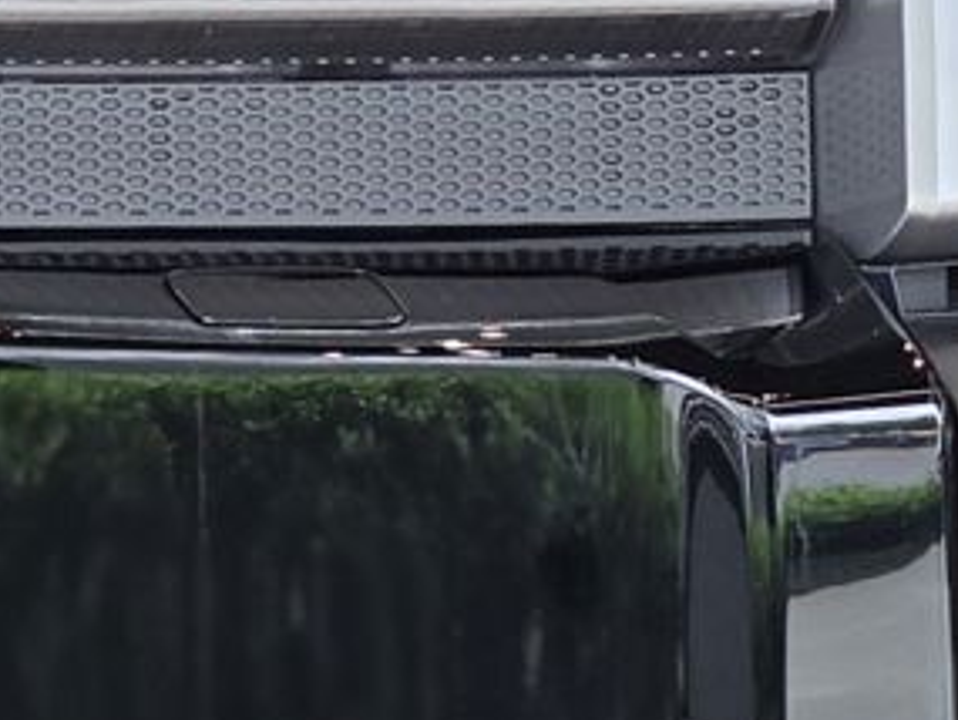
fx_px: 10715
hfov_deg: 5.1
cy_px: 528
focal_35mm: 387
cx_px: 1274
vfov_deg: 3.8
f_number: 2.4
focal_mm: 7.9
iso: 64
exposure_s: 1/66.7
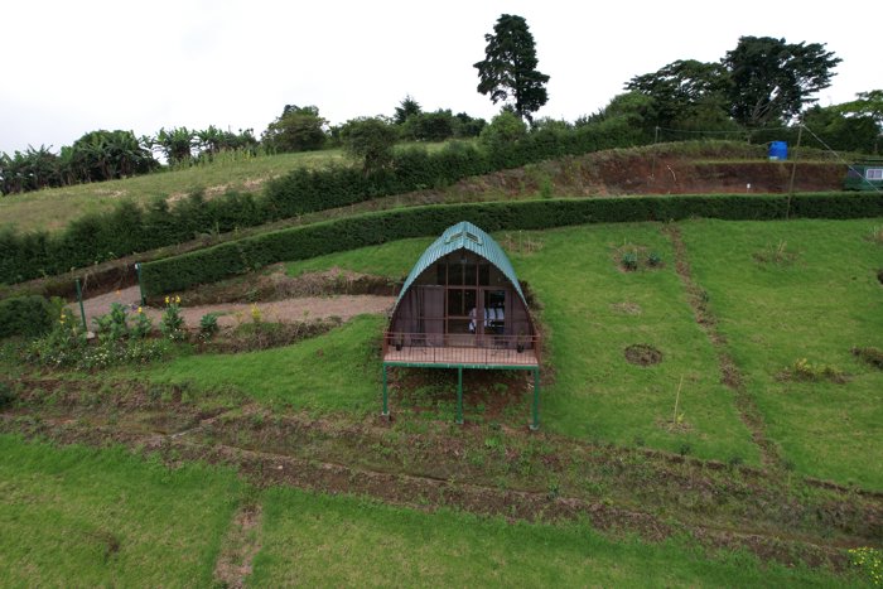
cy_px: 294
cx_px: 442
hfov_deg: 78.6
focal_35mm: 22
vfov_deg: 57.2
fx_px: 540
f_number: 2.8
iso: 100
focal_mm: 8.38
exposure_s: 1/1000
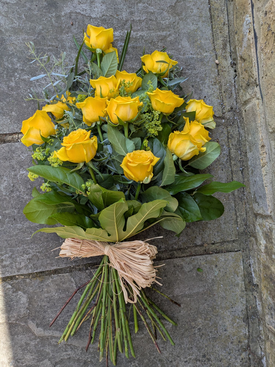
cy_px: 184
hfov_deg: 54.9
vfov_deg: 69.4
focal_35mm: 25
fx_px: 265
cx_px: 138
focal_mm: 5.43
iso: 45
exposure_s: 1/399
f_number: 1.89
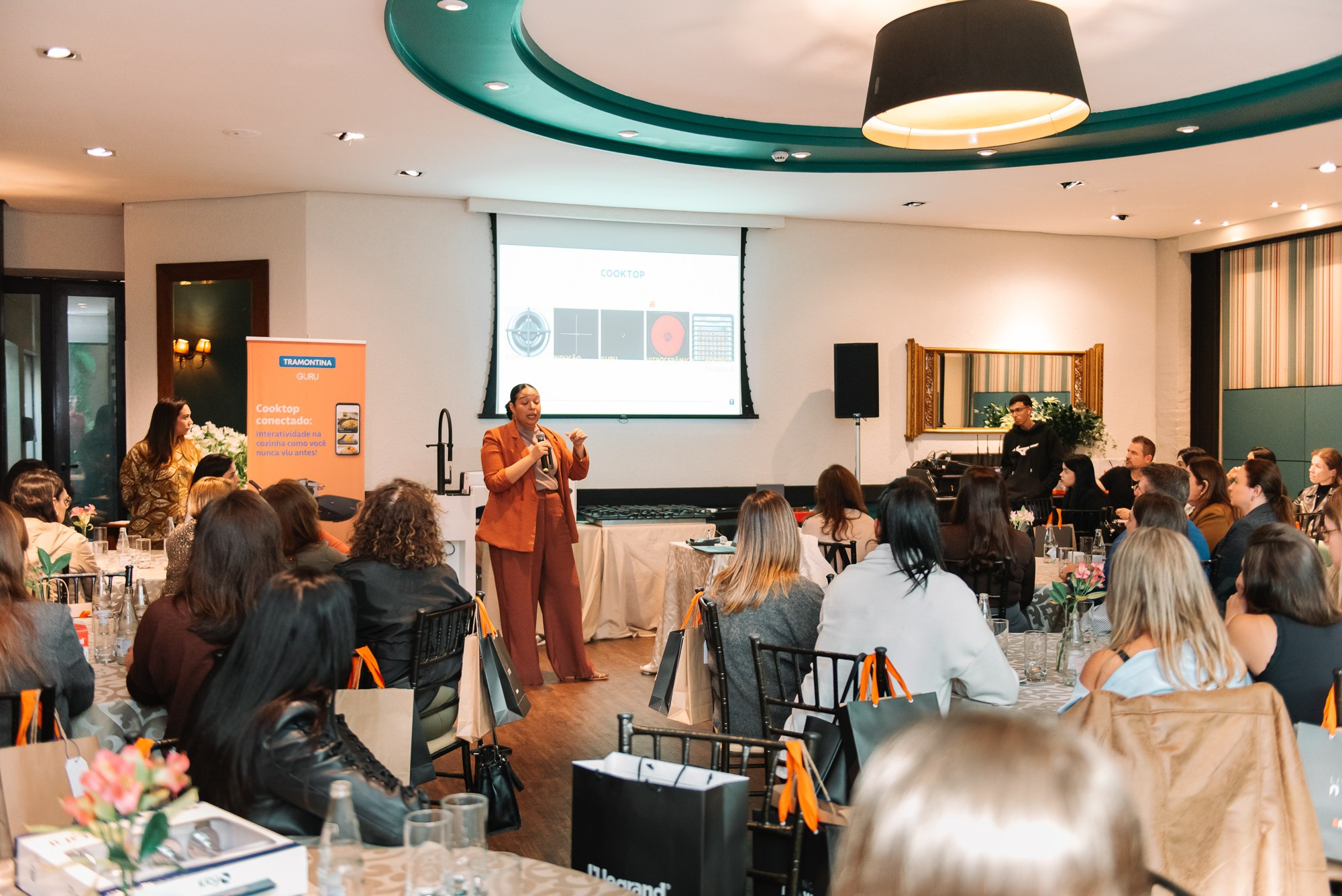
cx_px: 671
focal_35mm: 34
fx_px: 1268
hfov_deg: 55.8
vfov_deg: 38.9
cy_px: 448
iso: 2500
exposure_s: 1/160
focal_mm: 34
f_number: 2.8
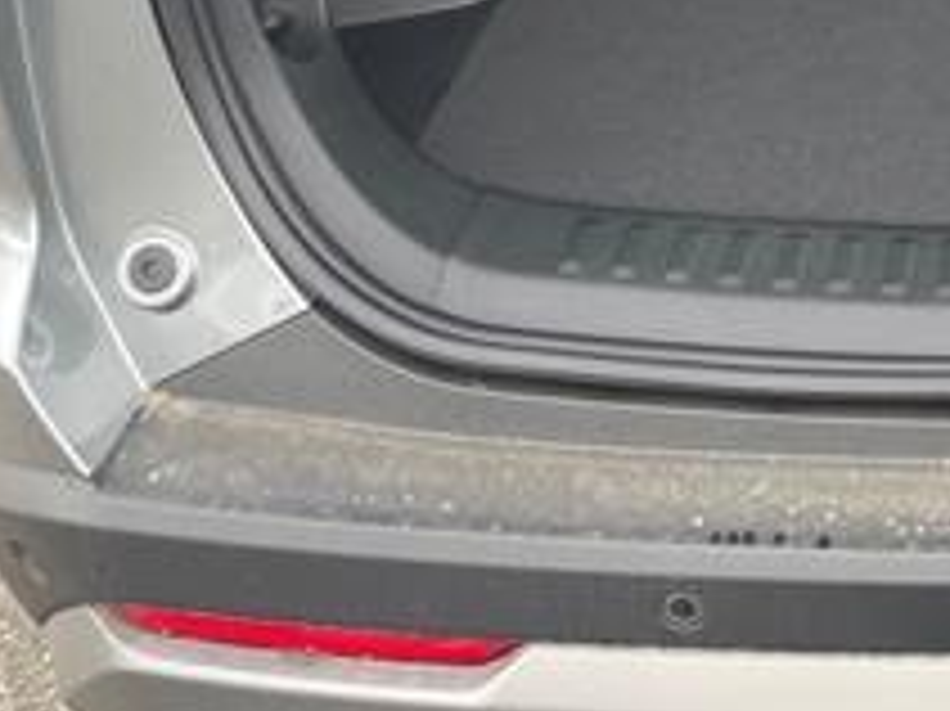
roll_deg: +0.9
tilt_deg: -23.1
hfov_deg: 22.4
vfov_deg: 17.6
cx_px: 1207
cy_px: -189
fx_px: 2167
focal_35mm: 79
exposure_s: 1/121
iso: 80
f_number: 1.6
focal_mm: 4.2
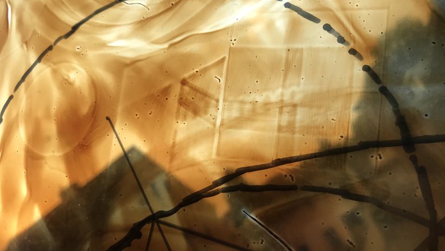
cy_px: 129
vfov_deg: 37.8
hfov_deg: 62.6
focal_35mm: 31
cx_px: 223
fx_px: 366
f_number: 1.8
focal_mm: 3.99
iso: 40
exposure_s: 1/100
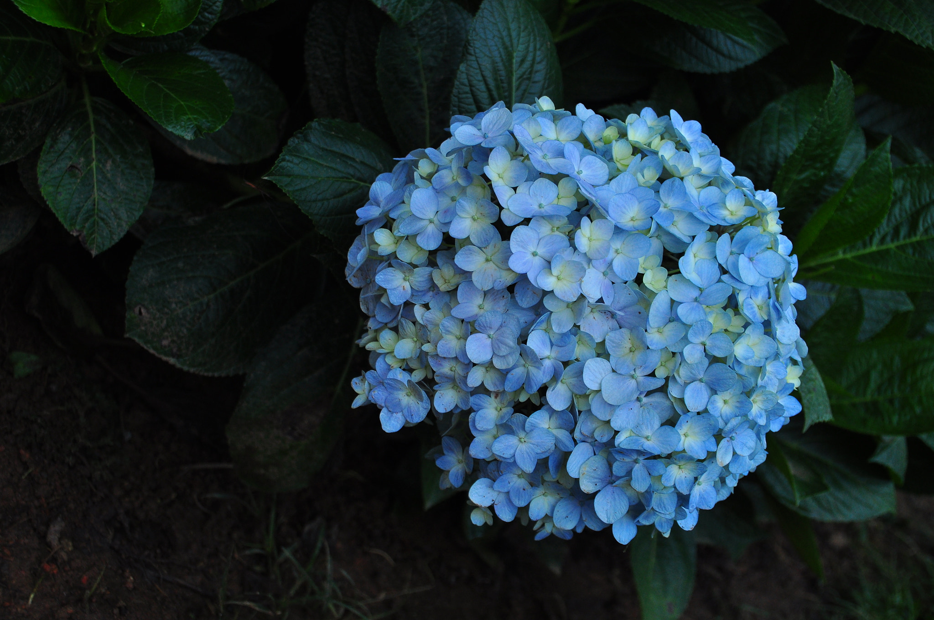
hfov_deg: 33.4
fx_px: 1555
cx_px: 467
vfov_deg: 22.6
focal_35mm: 60
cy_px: 310
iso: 400
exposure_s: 1/25
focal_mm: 40
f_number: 5.6
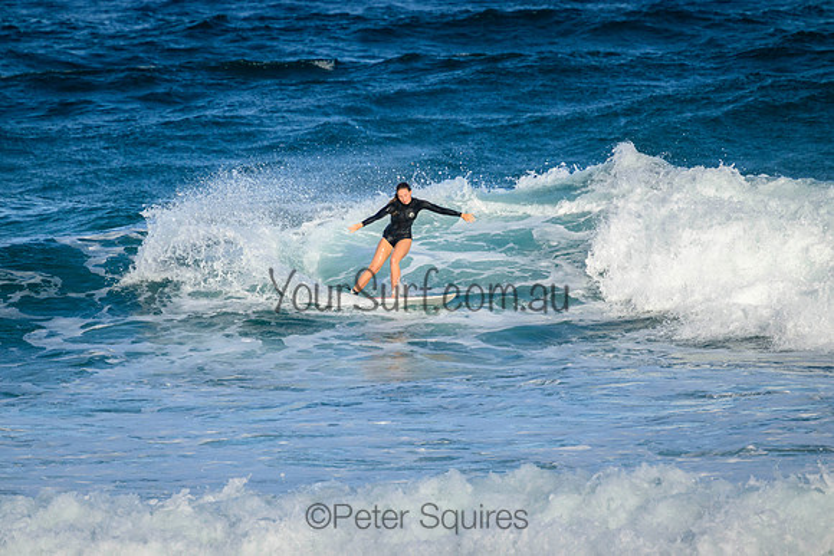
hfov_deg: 2.6
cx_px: 417
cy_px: 278
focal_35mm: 800
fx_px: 18537
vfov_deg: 1.7
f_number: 11
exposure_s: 1/1600
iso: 1250
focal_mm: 800
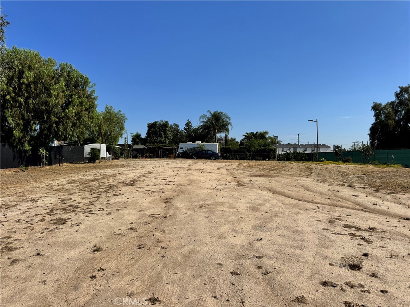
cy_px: 154
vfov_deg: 56.8
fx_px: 284
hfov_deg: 71.6
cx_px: 205
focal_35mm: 24
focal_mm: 6.76
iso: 80
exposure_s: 1/7937
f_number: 1.78
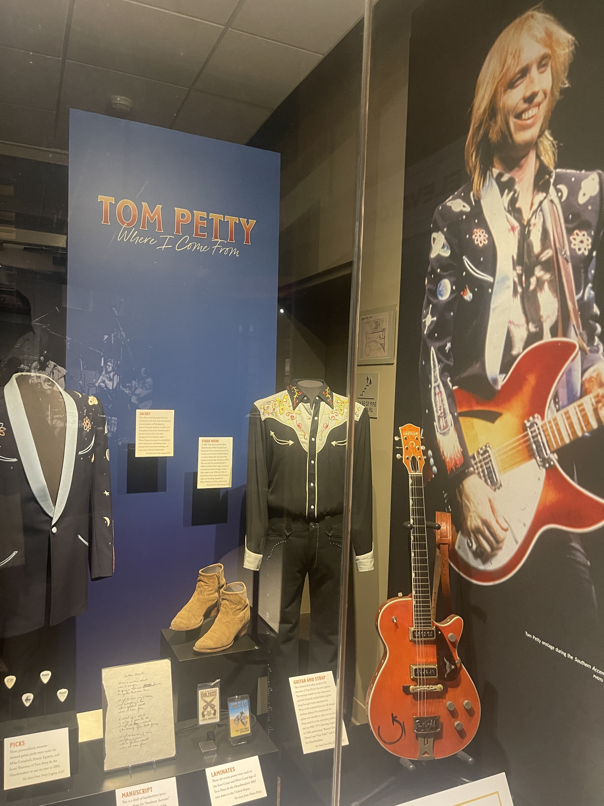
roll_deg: -2.4
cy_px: 403
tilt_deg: -1.2
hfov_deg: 54.9
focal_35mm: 25
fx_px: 582
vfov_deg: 69.4
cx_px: 302
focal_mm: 5.1
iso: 640
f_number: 1.6
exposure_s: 1/30
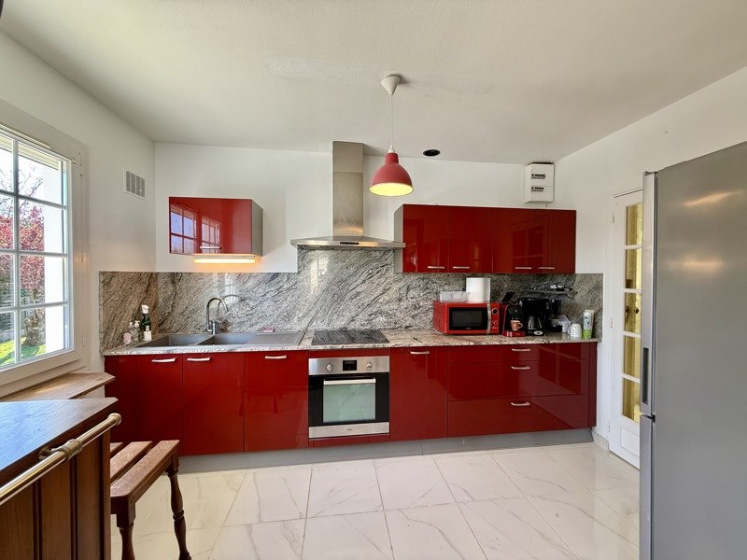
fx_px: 302
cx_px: 374
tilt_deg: -1.1
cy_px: 280
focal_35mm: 14
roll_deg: -0.2
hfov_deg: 102.1
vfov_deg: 85.7
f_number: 2.2
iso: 125
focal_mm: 2.22
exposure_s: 1/100
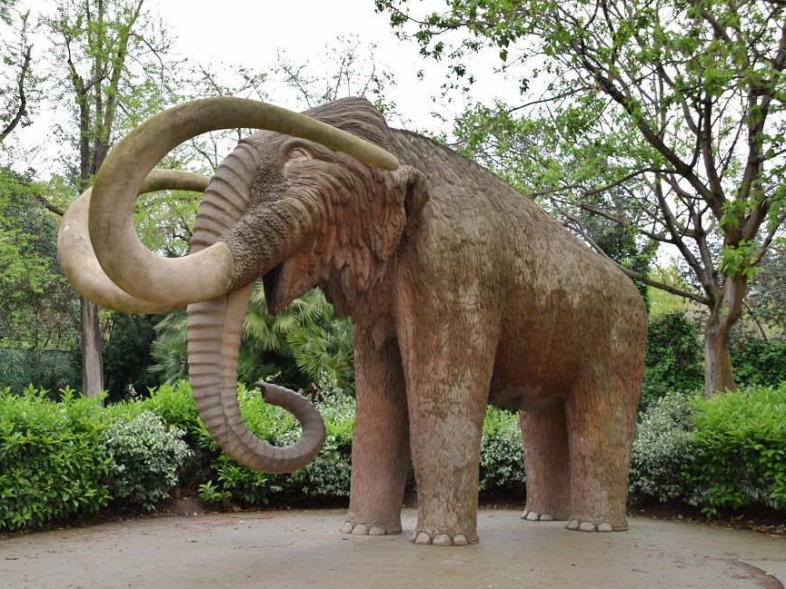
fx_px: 908
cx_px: 393
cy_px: 290
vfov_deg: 36.0
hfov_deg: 46.8
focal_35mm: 40
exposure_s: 1/125
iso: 400
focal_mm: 24
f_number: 5.6
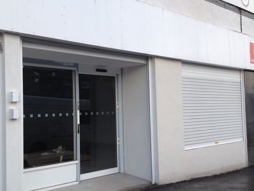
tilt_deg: +1.3
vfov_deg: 30.9
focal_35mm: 47
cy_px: 96
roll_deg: +1.6
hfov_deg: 40.4
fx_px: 345
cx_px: 127
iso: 50
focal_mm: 4.28
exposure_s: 1/280
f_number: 2.4
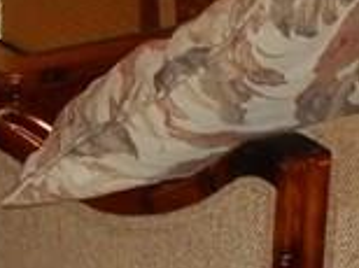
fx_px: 2071
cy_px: -459
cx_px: 79
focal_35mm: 200
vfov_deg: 6.8
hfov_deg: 9.9
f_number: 4
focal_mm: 5.4
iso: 320
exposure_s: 1/30
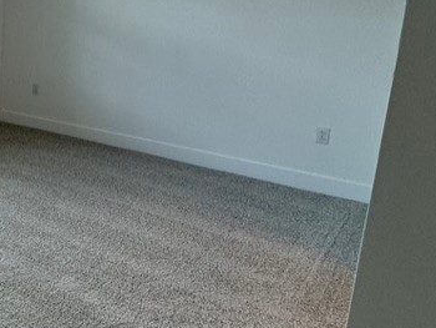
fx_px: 517
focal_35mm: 41
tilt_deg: -12.1
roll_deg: -0.9
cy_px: 97
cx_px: -64
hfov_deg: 37.0
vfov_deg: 34.7
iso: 125
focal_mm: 2.22
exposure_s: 1/120
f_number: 2.2
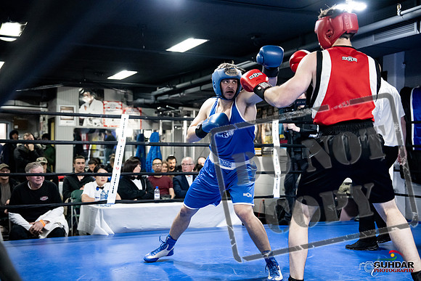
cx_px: 210
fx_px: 573
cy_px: 140
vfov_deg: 27.5
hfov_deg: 40.3
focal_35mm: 49
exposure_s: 1/1000
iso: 10000
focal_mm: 49
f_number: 2.8
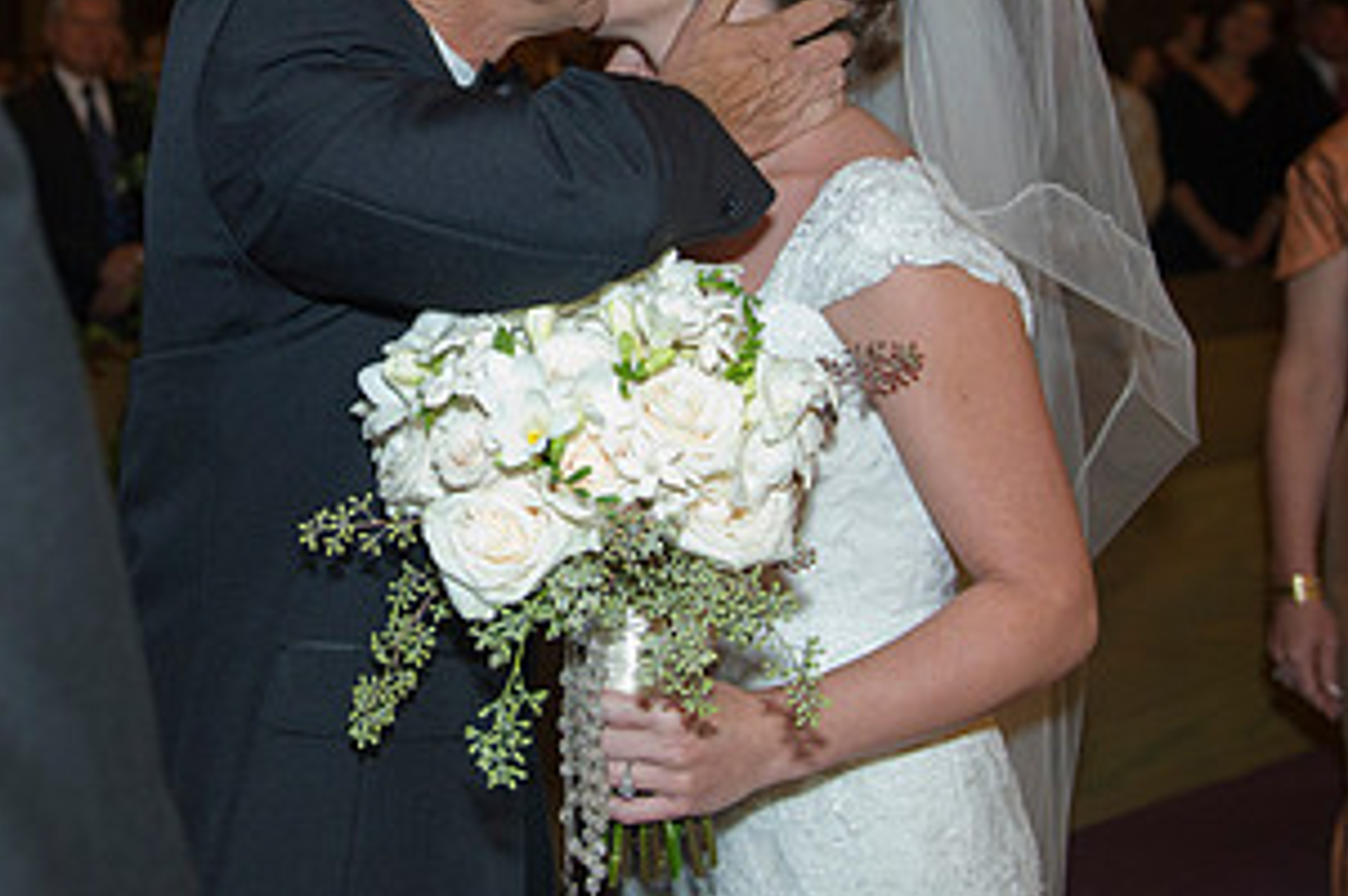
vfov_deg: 24.2
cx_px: 367
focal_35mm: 54
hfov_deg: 36.2
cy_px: 76
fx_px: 2020
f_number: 3.2
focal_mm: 28
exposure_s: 1/100
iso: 1600
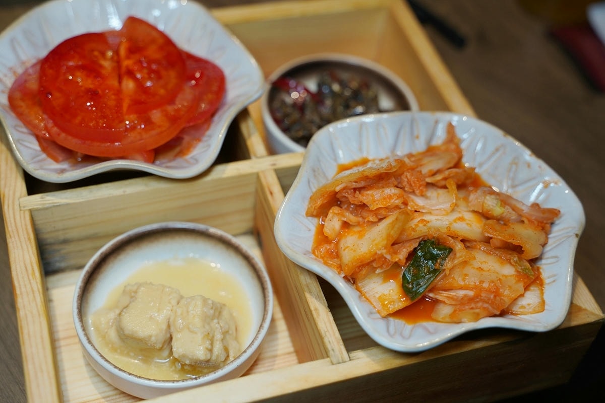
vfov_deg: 27.5
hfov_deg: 40.3
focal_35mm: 49
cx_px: 302
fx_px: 823
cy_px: 202
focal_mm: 49
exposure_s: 1/60
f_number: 4
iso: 160
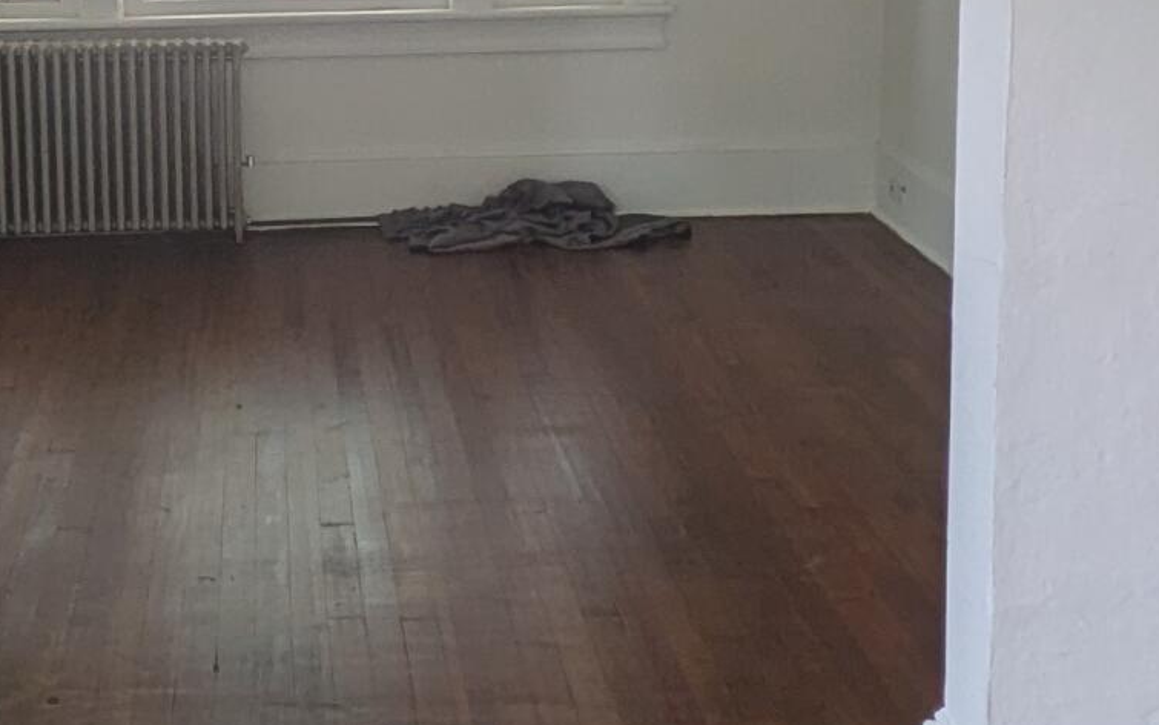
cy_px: -32
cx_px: 352
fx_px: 1864
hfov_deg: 34.1
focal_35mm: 59
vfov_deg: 21.1
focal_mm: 1.83
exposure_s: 1/60
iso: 77
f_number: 2.2
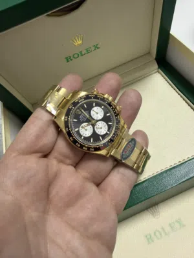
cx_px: 97
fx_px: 179
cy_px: 129
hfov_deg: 56.8
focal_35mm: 24
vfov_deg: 71.6
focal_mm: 2.22
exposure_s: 1/74
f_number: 2.2
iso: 320
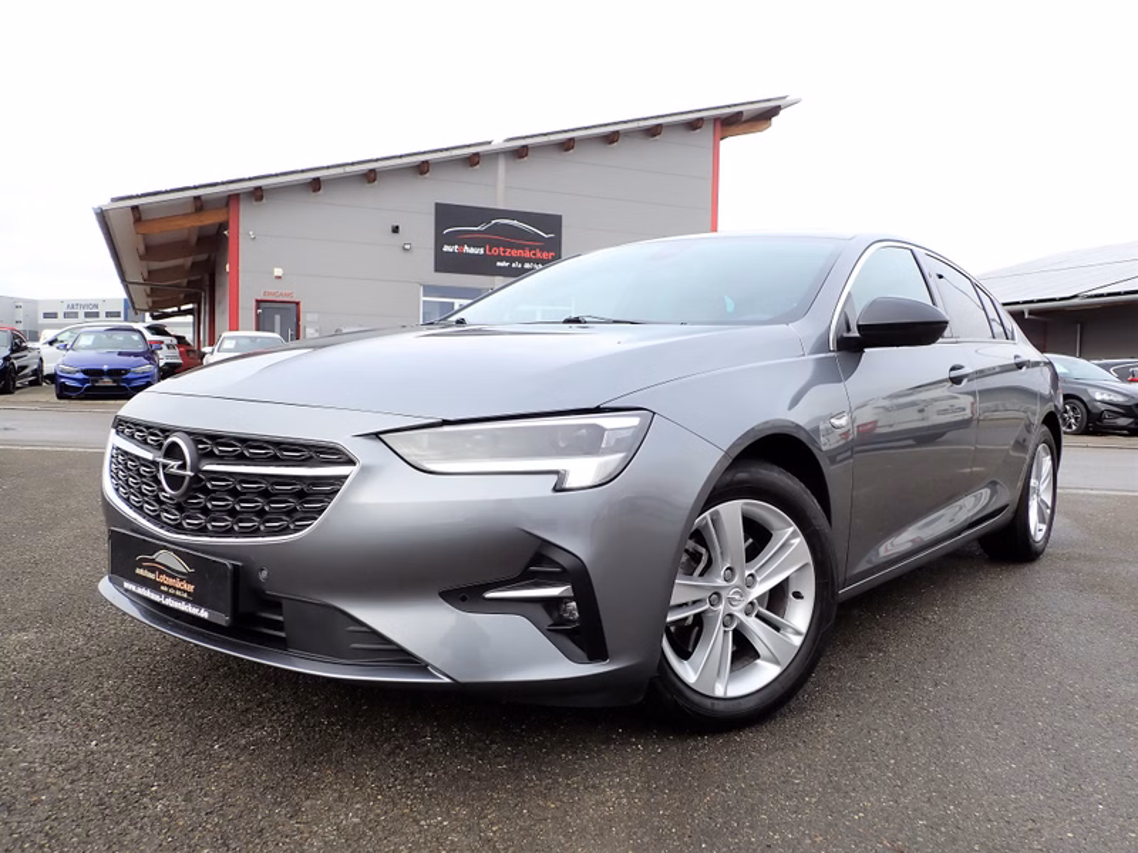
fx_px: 920
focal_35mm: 28
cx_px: 569
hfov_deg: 63.4
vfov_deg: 49.7
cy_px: 426
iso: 100
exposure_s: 1/400
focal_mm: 5.05
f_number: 3.2
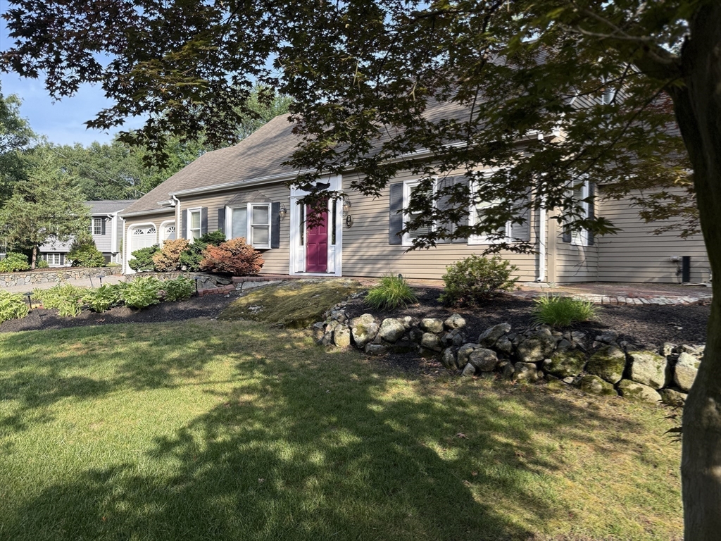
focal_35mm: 24
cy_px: 270
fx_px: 500
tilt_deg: -0.8
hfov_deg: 71.6
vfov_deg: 56.8
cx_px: 360
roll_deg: -1.0
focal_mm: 6.76
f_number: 1.78
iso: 100
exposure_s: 1/1192
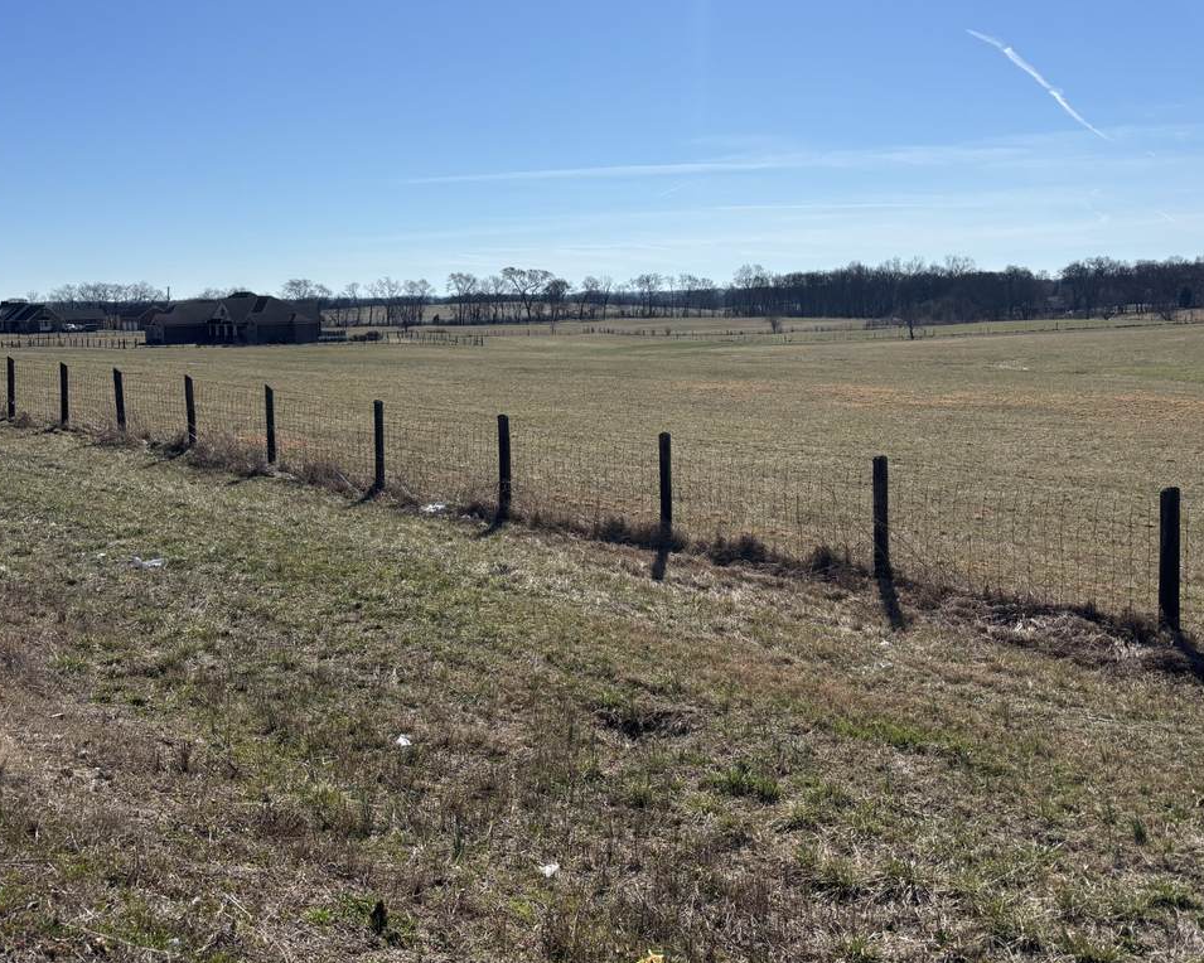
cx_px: 570
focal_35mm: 34
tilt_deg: -3.5
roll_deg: +1.1
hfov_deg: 52.8
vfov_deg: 43.0
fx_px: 1212
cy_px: 360
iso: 50
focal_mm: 5.96
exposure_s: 1/6329
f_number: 1.6
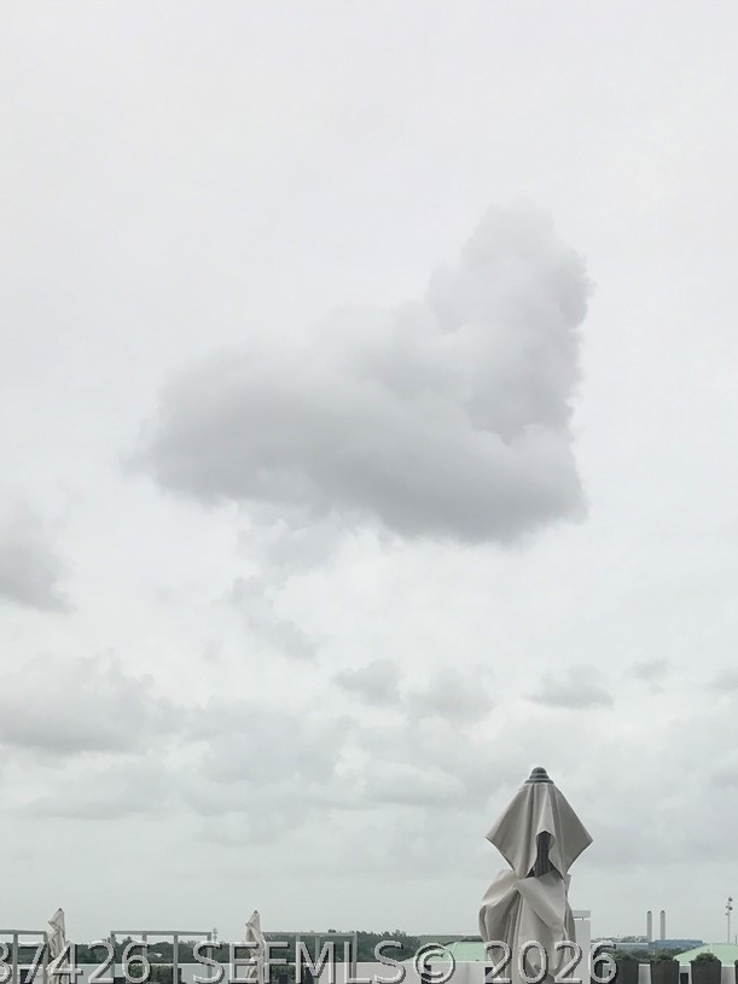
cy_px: 963
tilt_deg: +0.2
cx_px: 547
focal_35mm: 55
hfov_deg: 26.2
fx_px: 1564
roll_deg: -0.7
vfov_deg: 32.4
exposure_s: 1/3690
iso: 20
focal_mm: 3.99
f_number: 1.8
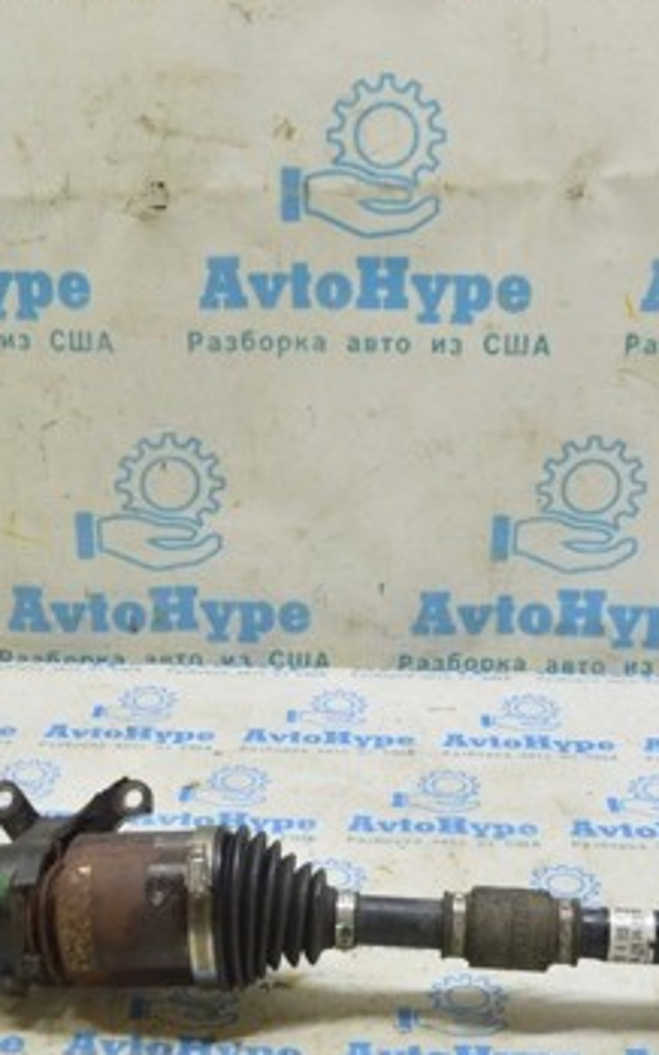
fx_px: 1610
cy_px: 597
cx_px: 287
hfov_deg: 23.1
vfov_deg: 36.2
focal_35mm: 56
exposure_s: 1/20
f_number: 5.6
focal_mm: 20
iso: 400
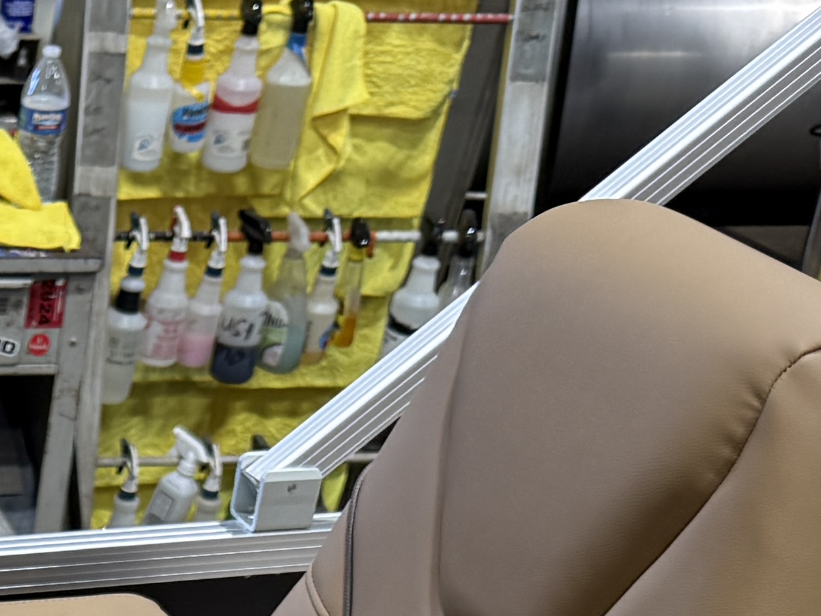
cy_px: 1304
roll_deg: -0.1
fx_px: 2704
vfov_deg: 11.5
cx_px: -444
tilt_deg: -31.9
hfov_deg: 15.8
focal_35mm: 114
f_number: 1.78
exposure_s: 1/120
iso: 100
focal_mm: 6.76
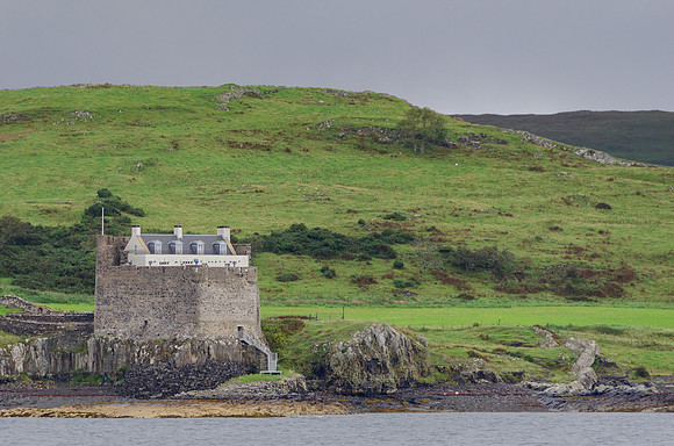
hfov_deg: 5.7
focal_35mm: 363
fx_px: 6780
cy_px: 256
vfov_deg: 3.8
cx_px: 194
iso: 320
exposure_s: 1/320
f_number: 5.6
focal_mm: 170
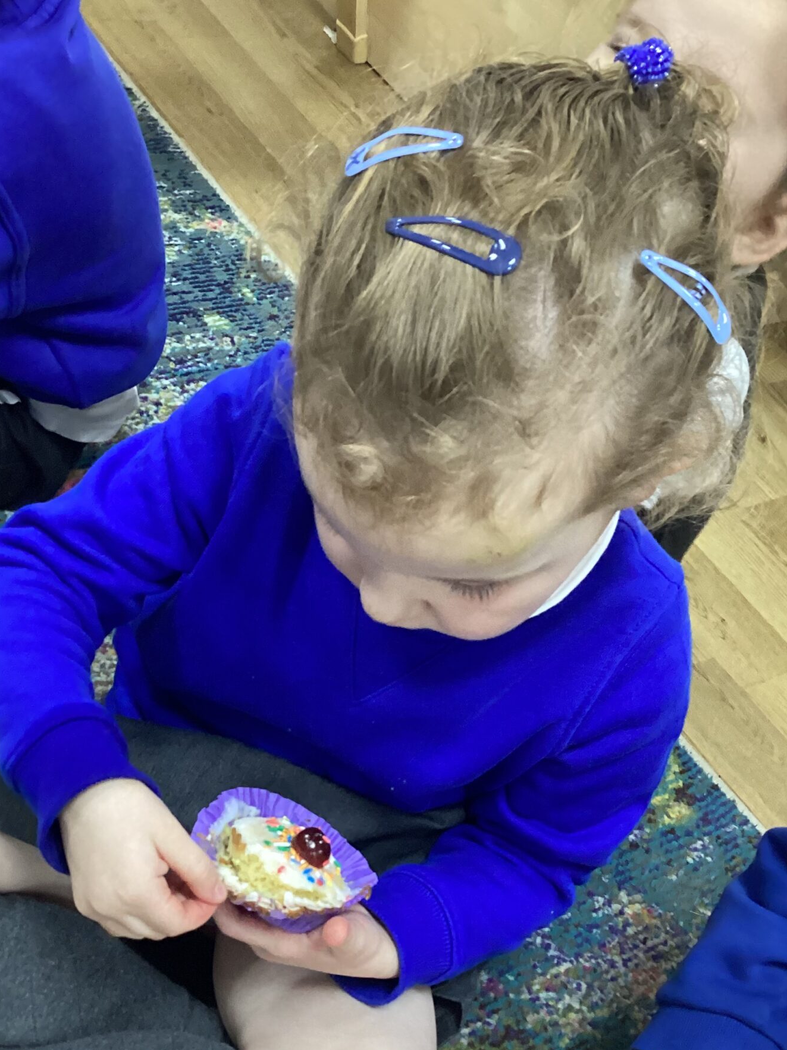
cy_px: 705
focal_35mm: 45
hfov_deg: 32.2
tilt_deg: -47.9
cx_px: 349
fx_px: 1364
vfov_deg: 41.5
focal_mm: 3.3
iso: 320
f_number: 2.4
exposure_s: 1/50
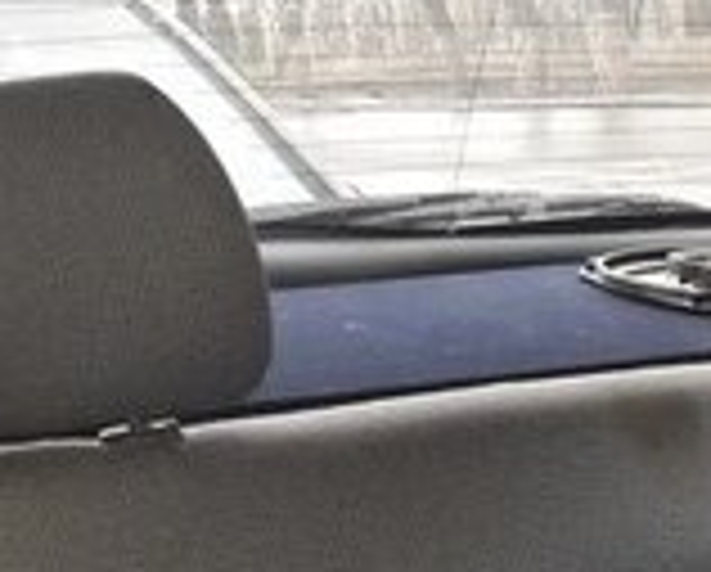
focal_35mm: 114
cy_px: 1007
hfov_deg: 16.0
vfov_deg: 12.5
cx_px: 909
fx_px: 2403
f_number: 1.9
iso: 200
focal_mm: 3.7
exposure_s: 1/17
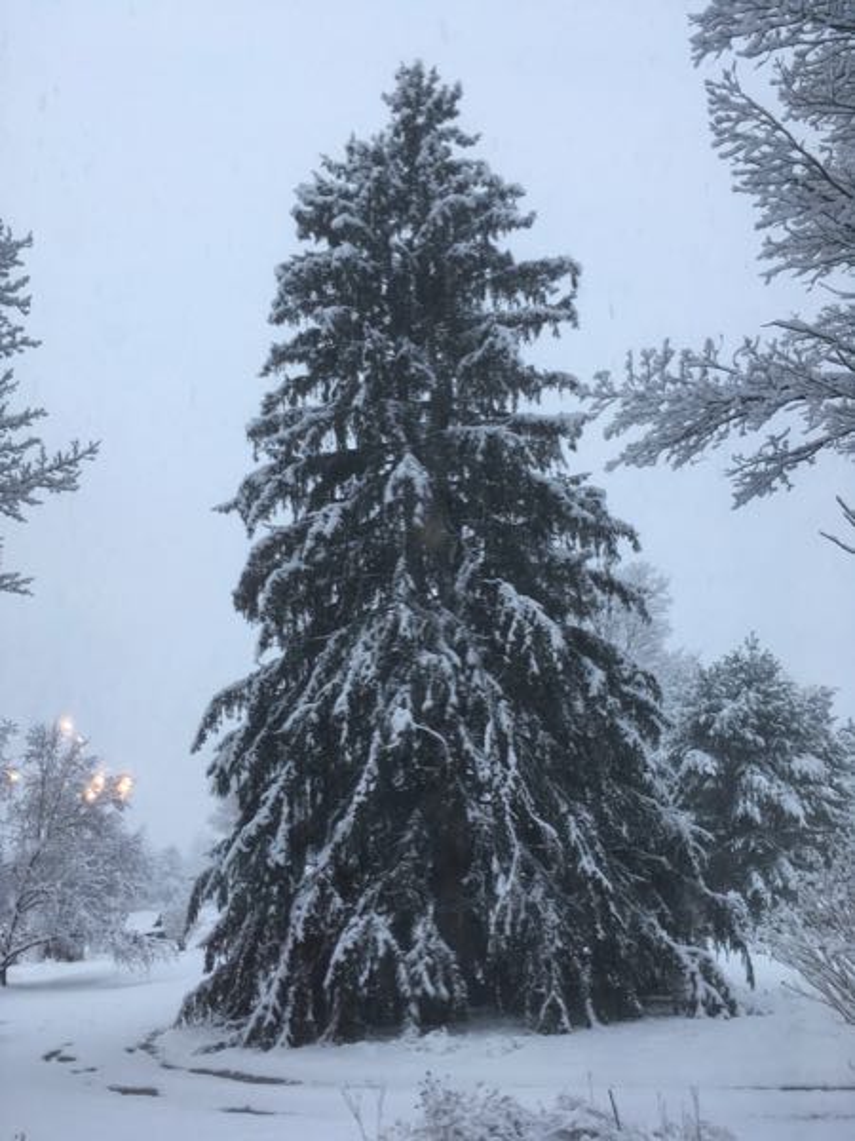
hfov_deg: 48.2
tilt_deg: +15.8
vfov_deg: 61.7
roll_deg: +3.6
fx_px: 955
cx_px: 428
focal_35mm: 29
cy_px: 570
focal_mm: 4.15
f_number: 2.2
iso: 25
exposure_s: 1/60
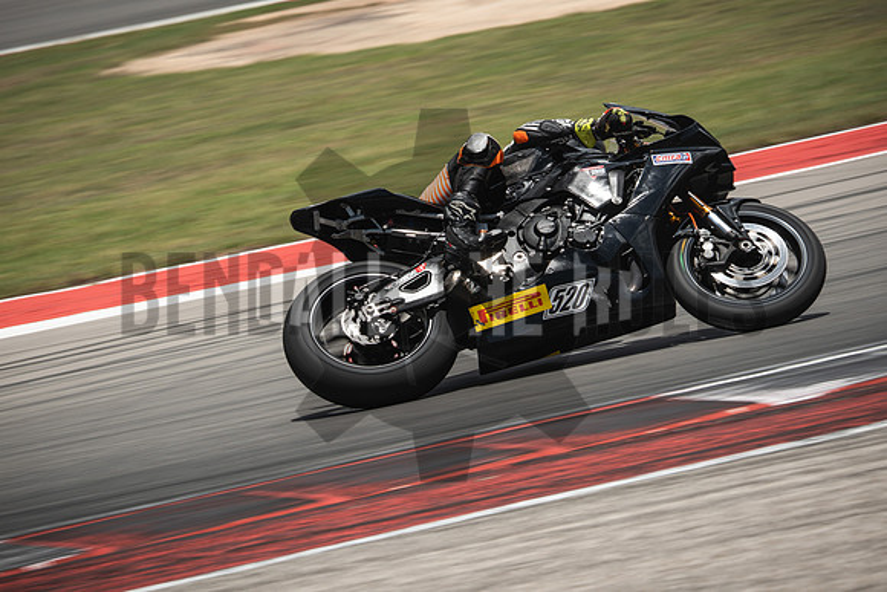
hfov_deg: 6.9
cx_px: 444
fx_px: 7393
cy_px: 296
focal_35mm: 300
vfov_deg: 4.6
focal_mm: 200
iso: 125
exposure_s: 1/250
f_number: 8
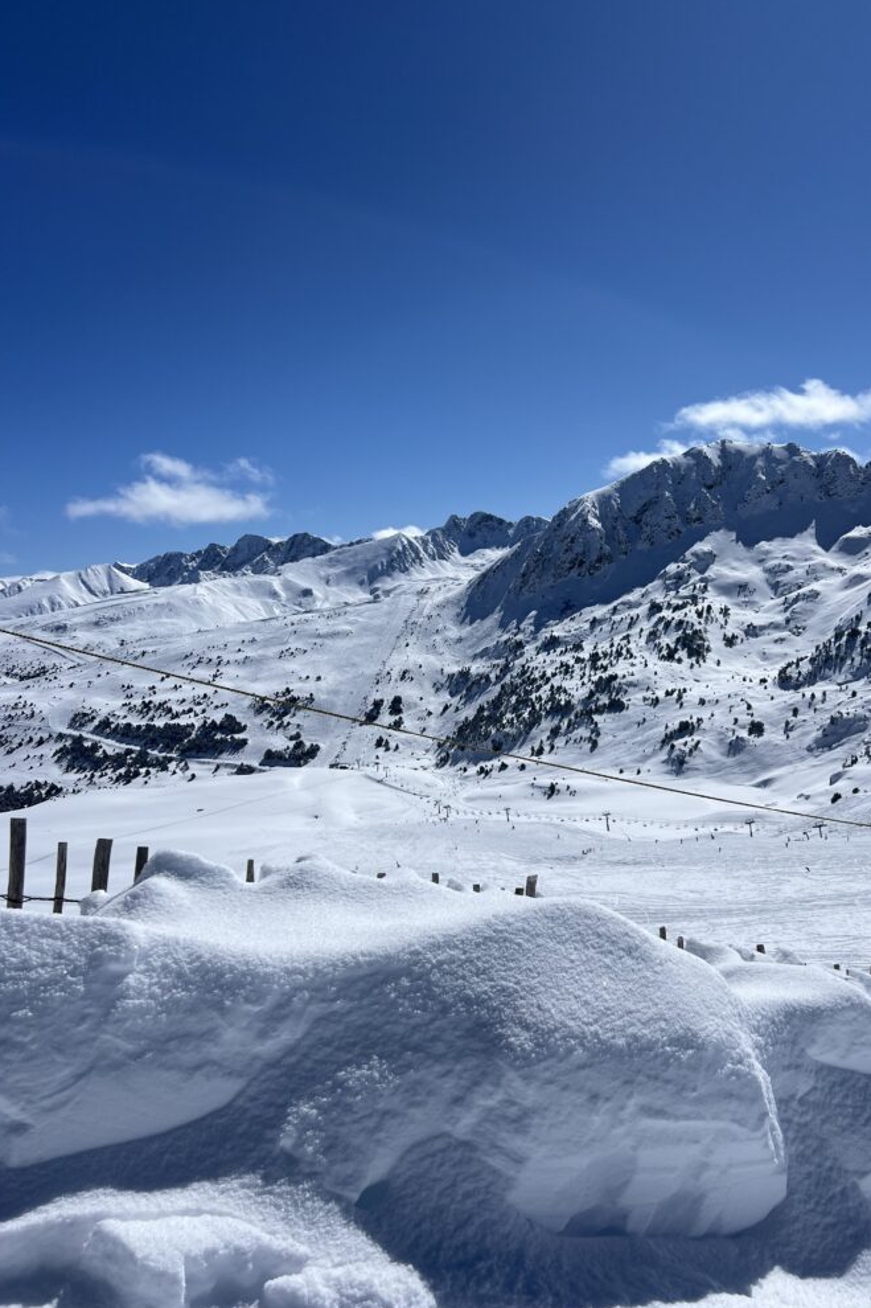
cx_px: 494
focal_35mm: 28
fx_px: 1016
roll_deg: +5.7
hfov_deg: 46.3
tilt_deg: -4.2
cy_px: 648
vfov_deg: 65.5
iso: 40
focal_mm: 5.7
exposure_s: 1/16393
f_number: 1.5
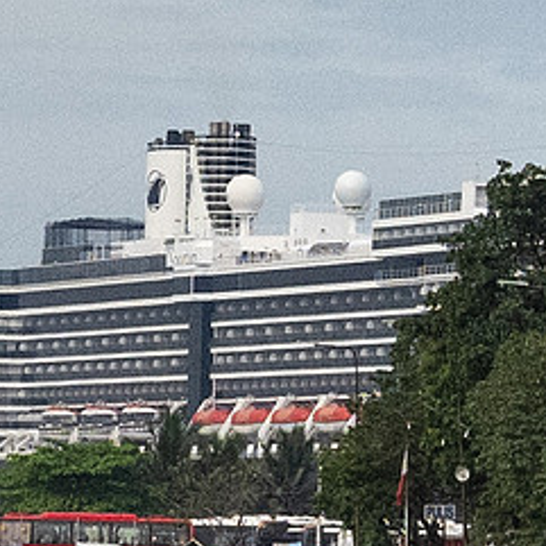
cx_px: 599
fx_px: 6228
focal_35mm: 349
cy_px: 153
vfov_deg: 5.0
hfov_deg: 5.0
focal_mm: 25.5
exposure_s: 1/640
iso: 1000
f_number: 5.6
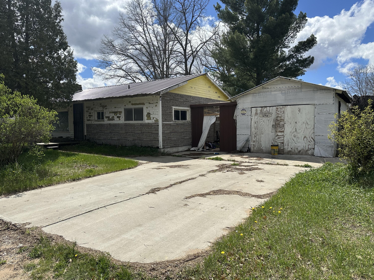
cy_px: 140
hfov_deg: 71.6
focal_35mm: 24
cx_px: 187
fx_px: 259
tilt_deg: -2.1
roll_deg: +0.9
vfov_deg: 56.8
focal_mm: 6.86
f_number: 1.78
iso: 80
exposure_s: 1/7576
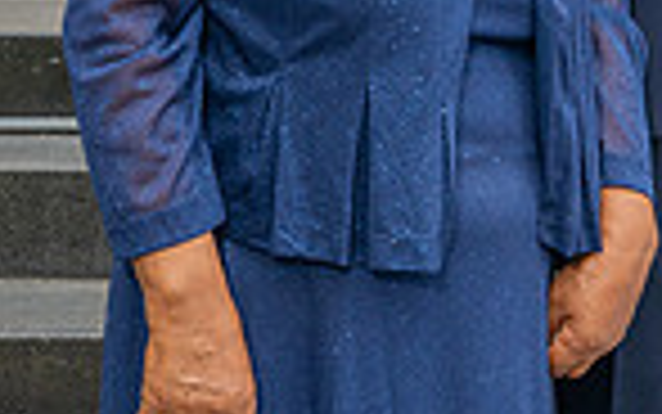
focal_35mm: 197
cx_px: 797
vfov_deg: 6.5
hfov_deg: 10.5
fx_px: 3556
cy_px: -358
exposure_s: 1/200
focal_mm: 49
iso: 200
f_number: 8
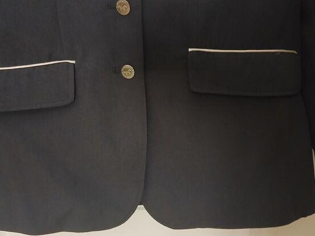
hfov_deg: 59.8
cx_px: 141
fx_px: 273
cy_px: 118
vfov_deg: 46.8
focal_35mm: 30
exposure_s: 1/16.7
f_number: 1.8
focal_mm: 3.98
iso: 800
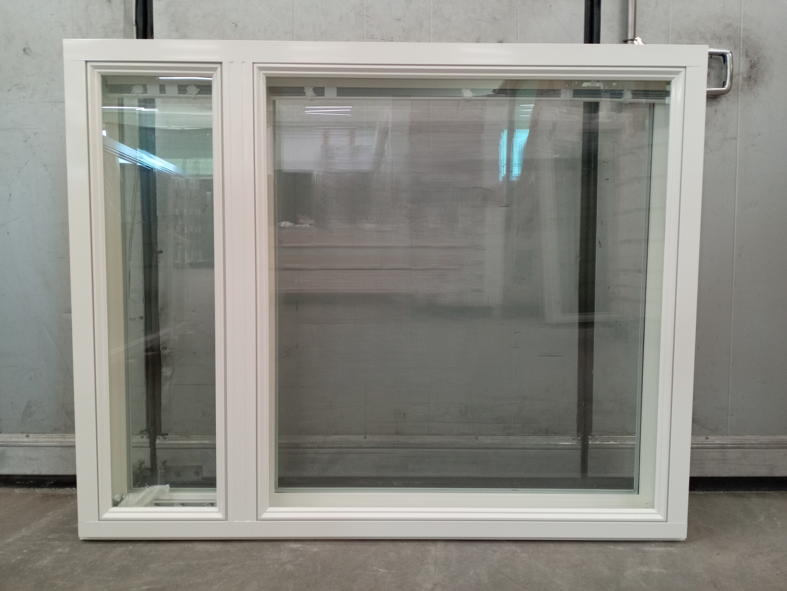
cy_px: 296
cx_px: 394
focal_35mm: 27
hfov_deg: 65.3
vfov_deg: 51.4
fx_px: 614
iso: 822
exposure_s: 1/25
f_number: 1.8
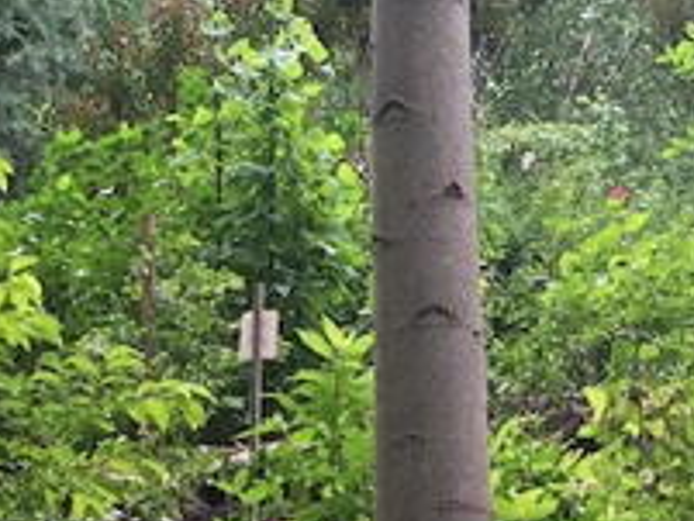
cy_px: 542
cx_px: 445
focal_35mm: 144
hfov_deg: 13.7
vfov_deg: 10.2
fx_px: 2889
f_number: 2.2
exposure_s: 1/154
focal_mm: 4.15
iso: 32
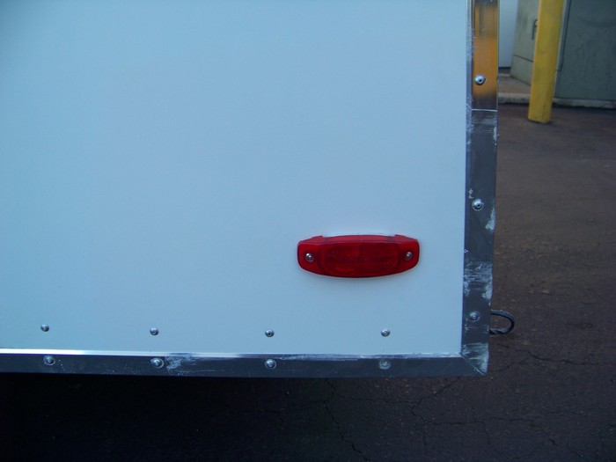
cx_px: 308
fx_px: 641
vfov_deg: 39.7
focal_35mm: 36
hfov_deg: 51.4
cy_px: 231
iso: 72
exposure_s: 1/200
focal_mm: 5.85
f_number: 2.8
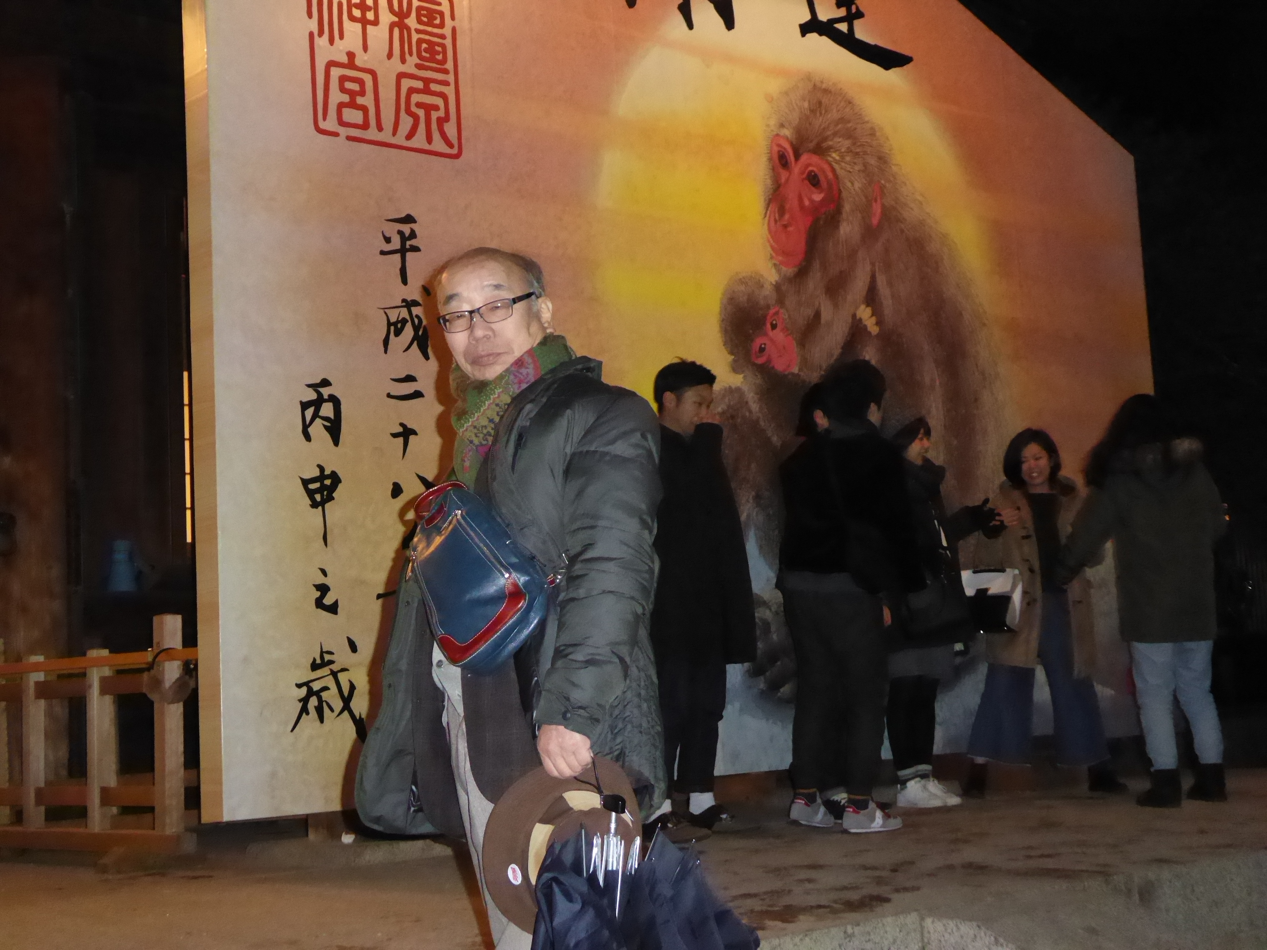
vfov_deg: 27.5
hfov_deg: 36.2
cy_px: 475
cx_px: 634
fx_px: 1940
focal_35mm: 53
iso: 1600
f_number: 4.1
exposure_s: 1/60
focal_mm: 9
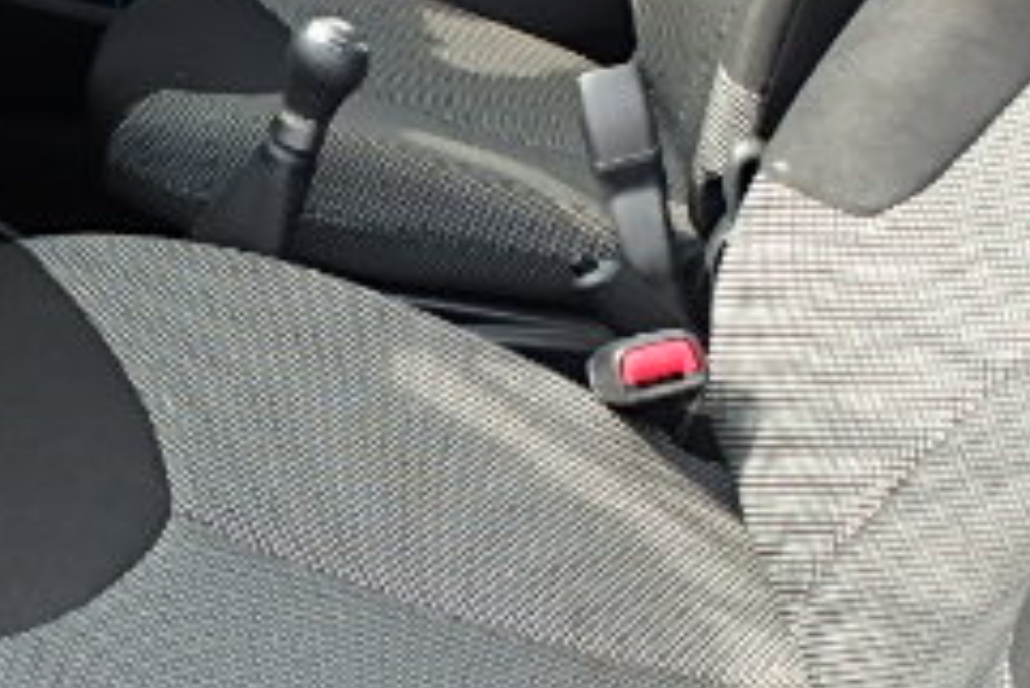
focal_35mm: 58
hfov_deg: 33.7
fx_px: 1660
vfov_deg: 23.4
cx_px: 244
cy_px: 282
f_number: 3.5
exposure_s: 1/100
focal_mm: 3.7
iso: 125
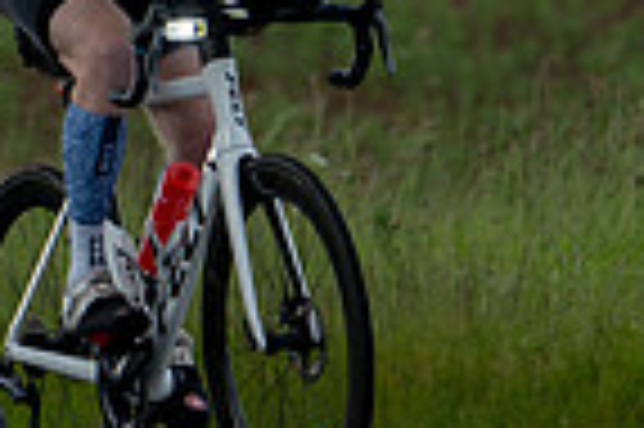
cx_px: 86
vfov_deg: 1.6
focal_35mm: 871
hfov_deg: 2.4
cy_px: -156
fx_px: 15563
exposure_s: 1/500
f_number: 3.2
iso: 250
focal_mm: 154
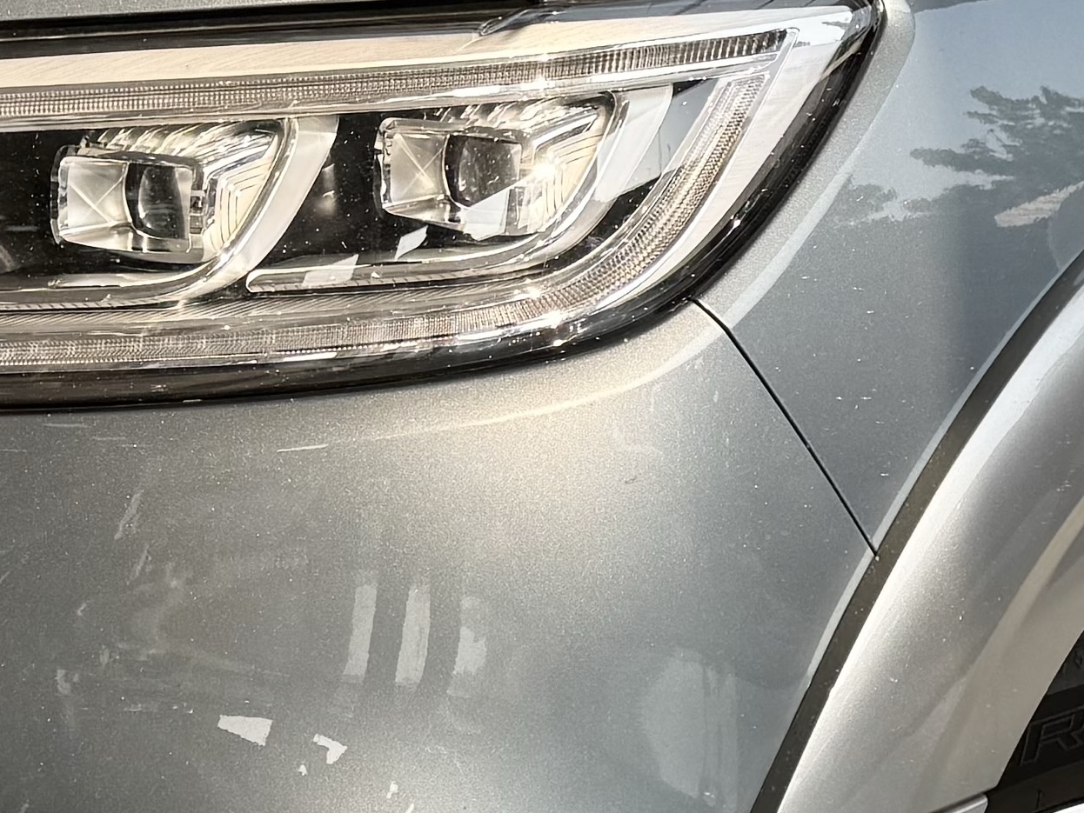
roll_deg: -0.6
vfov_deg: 13.4
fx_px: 3445
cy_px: 150
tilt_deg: -8.2
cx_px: 715
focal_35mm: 110
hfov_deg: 17.8
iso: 80
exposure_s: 1/1488
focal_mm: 6.76
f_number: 1.78
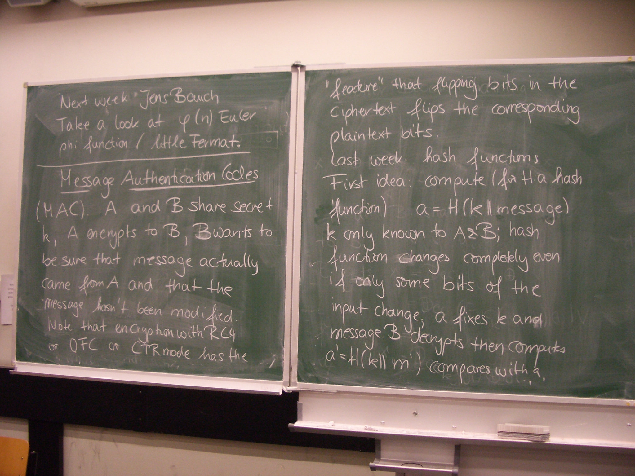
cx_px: 318
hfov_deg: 52.6
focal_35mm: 35
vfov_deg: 40.7
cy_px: 238
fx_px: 642
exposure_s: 1/40
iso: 200
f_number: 2.6
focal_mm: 5.8
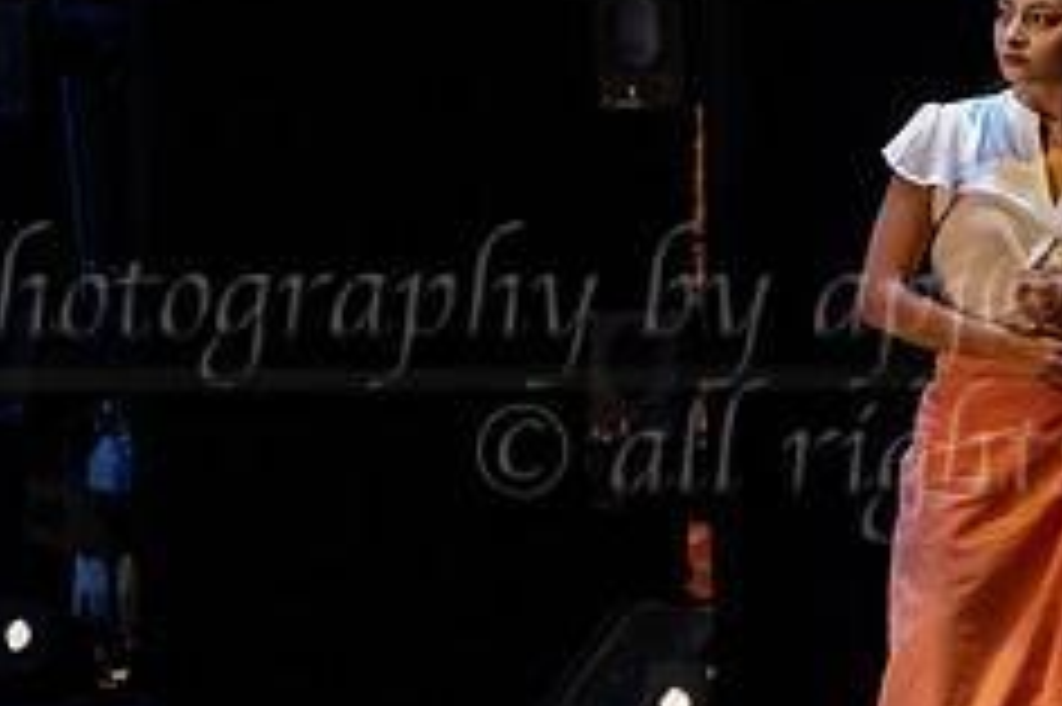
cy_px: 251
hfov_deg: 9.1
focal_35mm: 226
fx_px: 6662
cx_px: 962
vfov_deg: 6.1
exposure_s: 1/400
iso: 4000
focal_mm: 75
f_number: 3.2
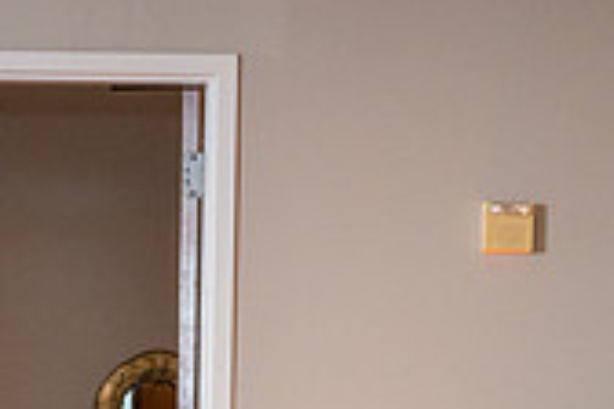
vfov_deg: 5.6
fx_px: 4110
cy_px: 663
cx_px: -227
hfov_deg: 8.4
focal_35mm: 241
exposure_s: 1/200
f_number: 3.5
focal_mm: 70
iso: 800
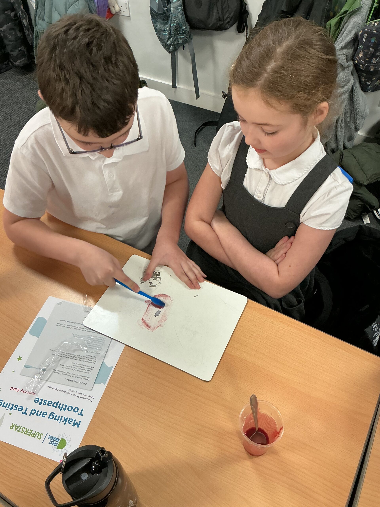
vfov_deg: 61.7
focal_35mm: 29
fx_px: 424
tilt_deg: -50.6
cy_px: 254
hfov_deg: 48.2
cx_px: 190
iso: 100
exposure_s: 1/60
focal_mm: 3
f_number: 1.8
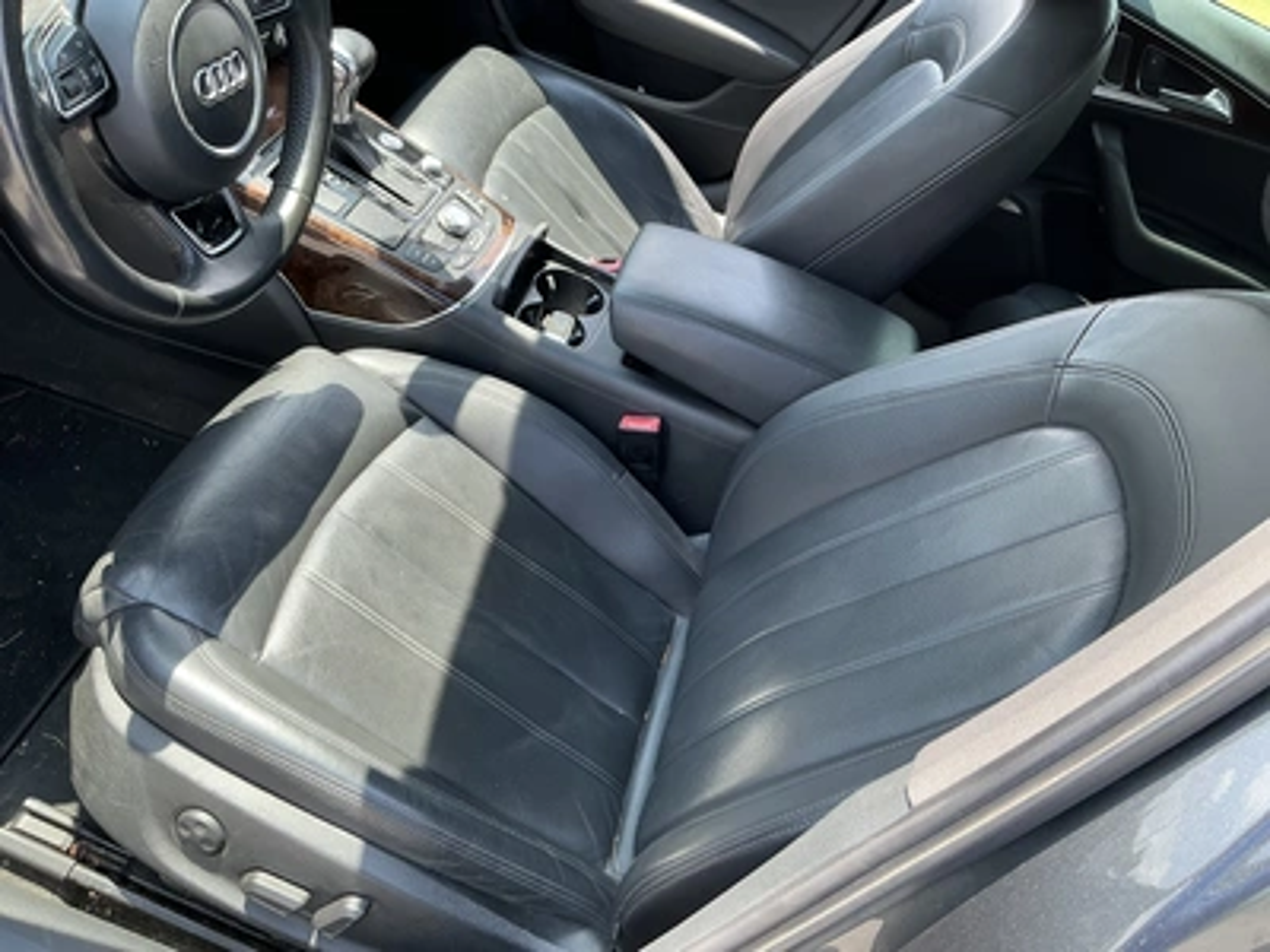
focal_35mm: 28
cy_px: 476
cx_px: 635
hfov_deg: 63.4
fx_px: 1027
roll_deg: -28.7
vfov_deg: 49.7
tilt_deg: -41.4
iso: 25
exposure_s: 1/122
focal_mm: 3
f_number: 1.8
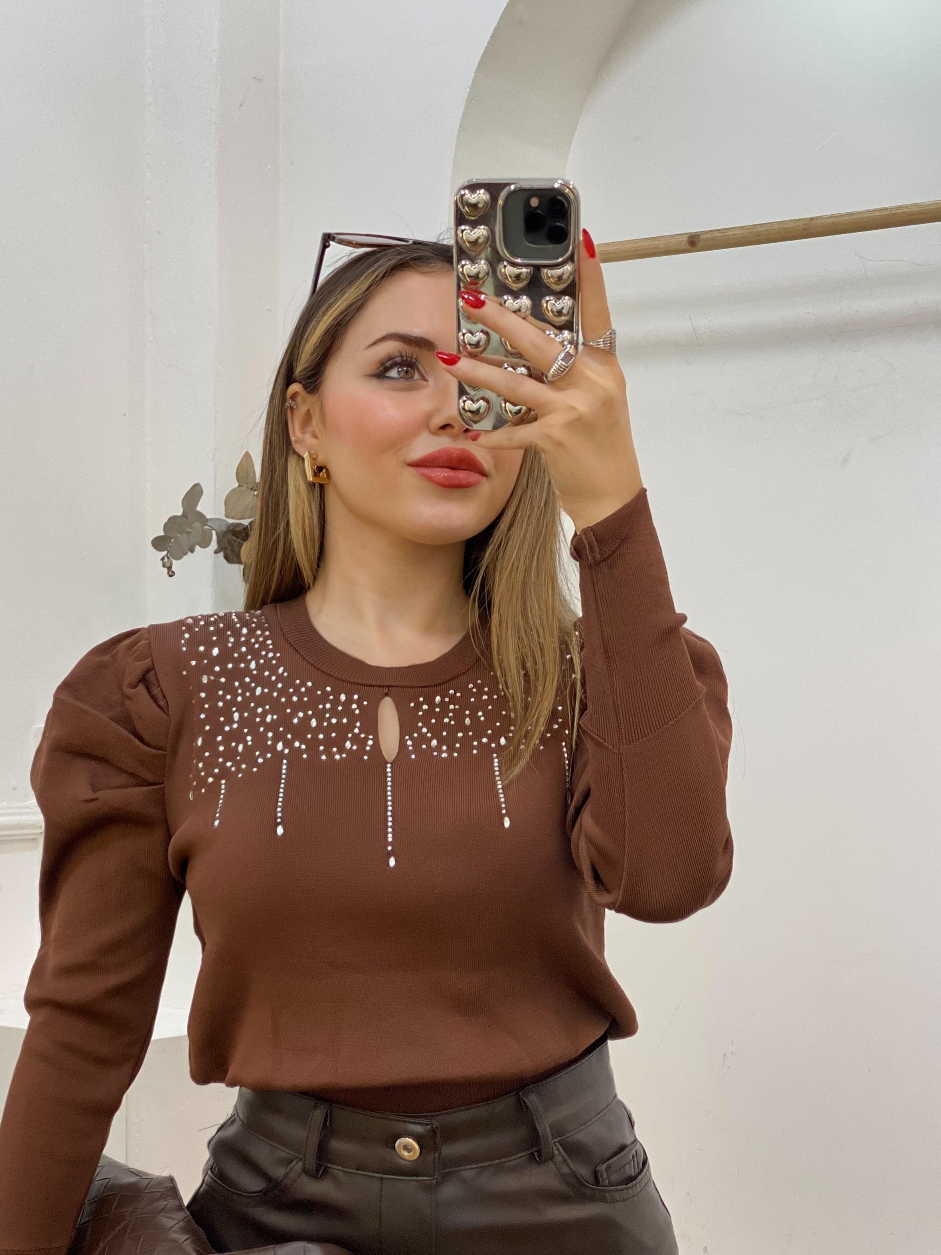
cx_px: 363
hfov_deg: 21.9
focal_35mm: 67
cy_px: 742
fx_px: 2428
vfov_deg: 28.9
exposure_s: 1/100
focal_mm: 6
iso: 100
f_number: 2
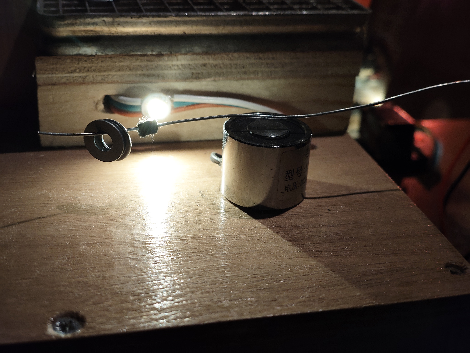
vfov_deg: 29.1
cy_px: 176
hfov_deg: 38.2
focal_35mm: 50
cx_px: 235
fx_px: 679
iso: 1317
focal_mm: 7.1
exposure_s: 1/50
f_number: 2
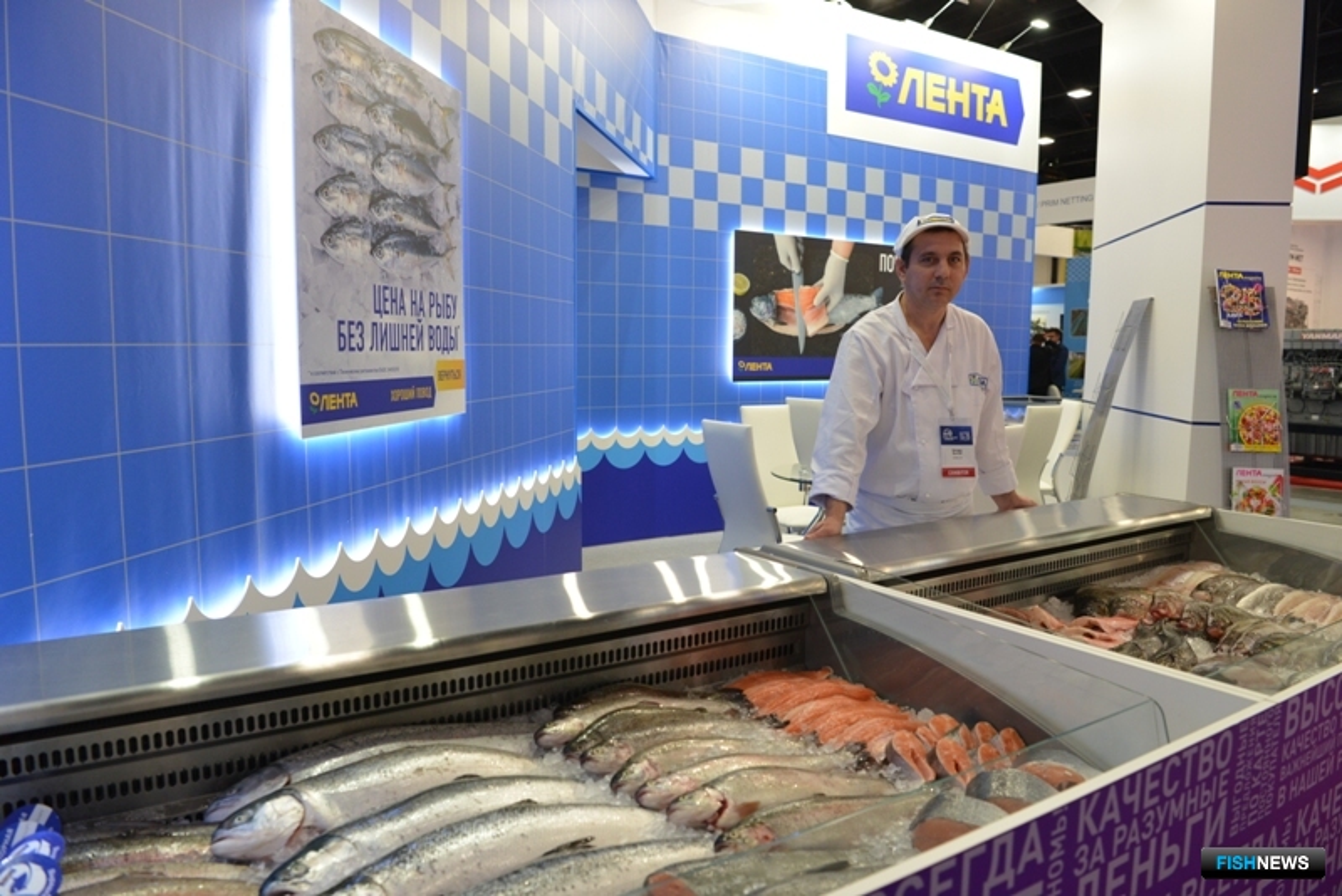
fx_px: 895
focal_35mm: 24
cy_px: 448
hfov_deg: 73.7
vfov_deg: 53.2
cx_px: 671
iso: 2000
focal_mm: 24
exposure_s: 1/125
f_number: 4.5
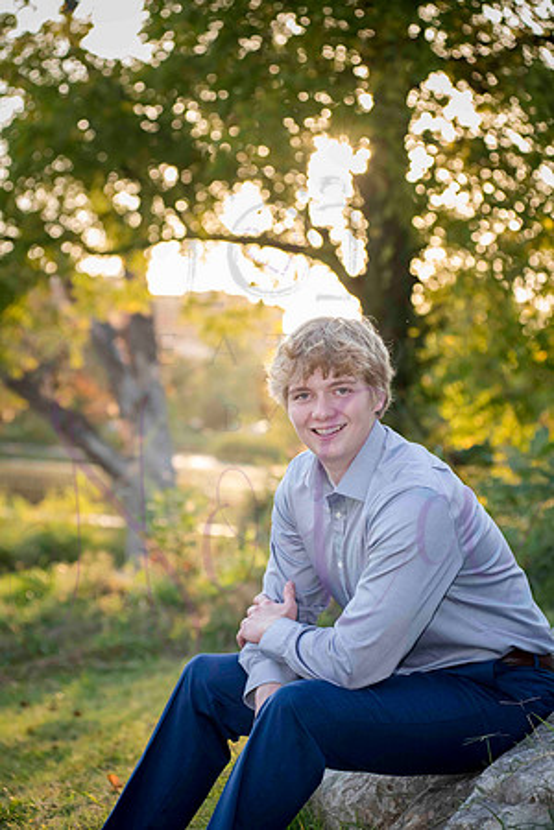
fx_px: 1847
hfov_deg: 17.1
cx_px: 277
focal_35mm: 80
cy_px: 415
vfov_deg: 25.4
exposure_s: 1/500
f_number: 4.5
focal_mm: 80
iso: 800
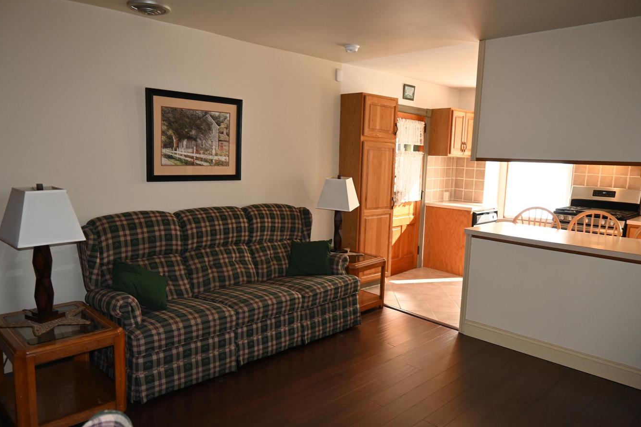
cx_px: 327
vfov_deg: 49.5
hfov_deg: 69.4
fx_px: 463
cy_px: 227
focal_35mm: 26
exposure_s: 1/60
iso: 560
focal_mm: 16
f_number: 3.5
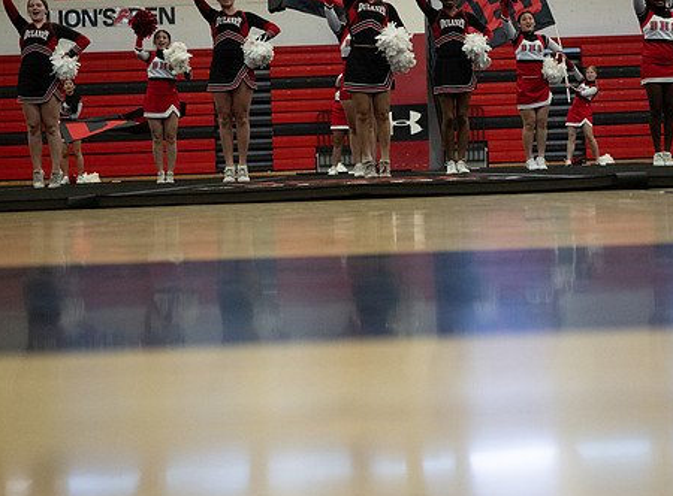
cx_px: 380
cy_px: 142
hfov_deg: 36.3
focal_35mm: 53
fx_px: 1024
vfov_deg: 27.0
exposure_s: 1/800
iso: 6400
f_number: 2.8
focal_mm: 33.5
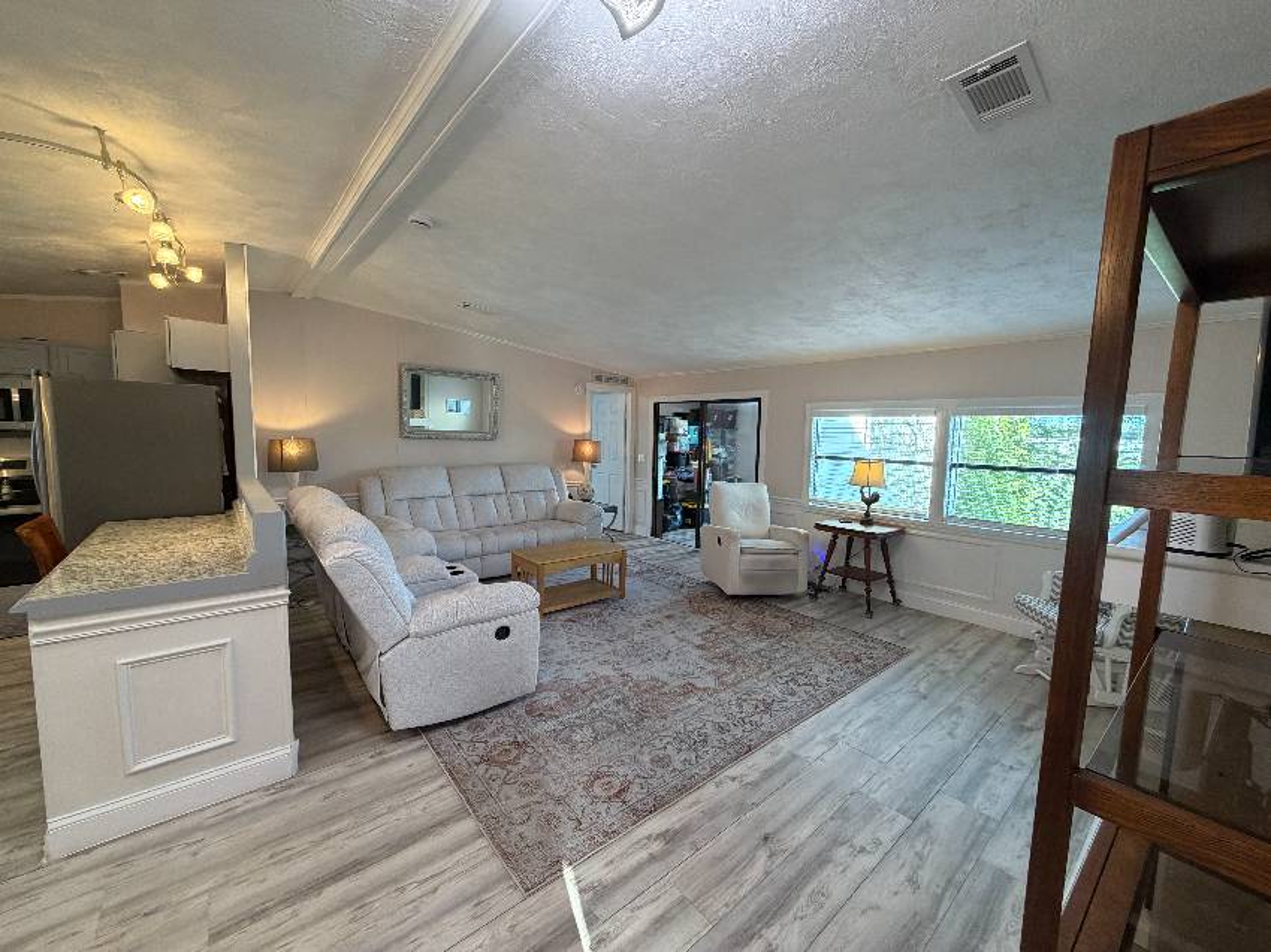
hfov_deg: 102.1
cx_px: 636
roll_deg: -1.0
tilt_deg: -6.3
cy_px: 476
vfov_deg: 85.6
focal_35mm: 14
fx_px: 514
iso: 250
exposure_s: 1/120
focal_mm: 2.22
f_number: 2.2
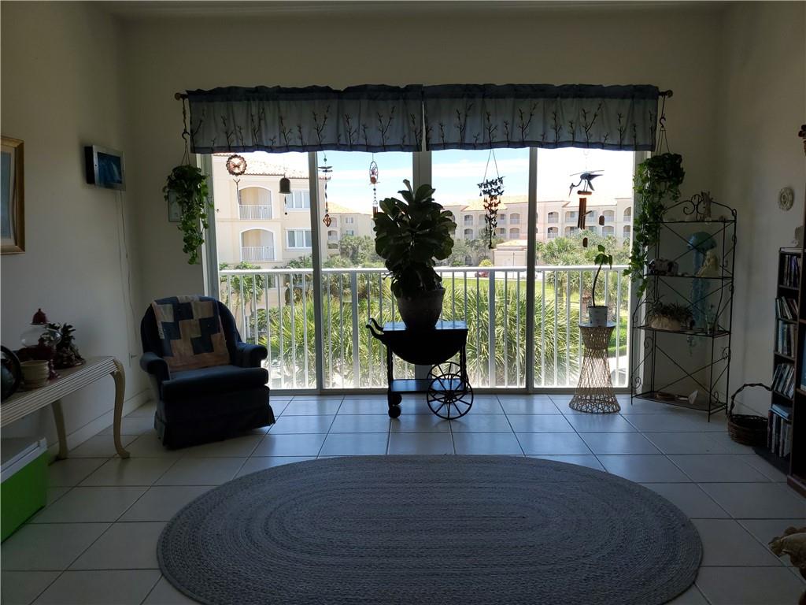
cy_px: 302
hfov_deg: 67.3
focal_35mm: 26
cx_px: 403
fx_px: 605
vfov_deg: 53.1
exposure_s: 1/804
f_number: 1.5
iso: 50
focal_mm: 4.3
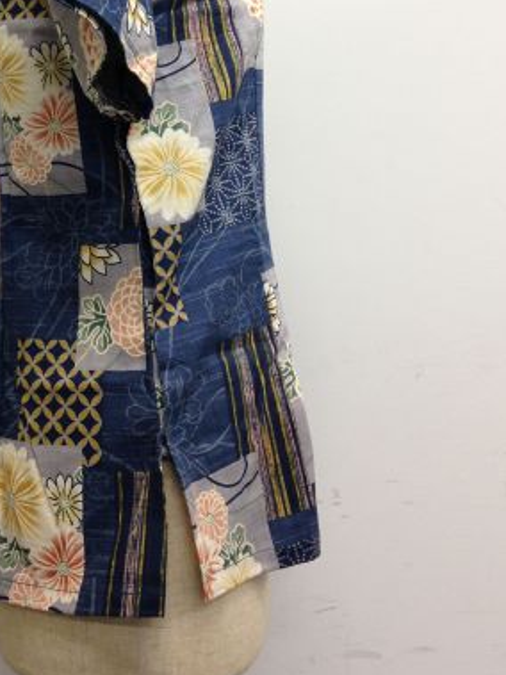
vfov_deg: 32.3
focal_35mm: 58
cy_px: 135
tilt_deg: +2.3
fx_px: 1131
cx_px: 117
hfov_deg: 24.9
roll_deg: +1.2
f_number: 2.4
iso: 50
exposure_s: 1/20
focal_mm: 4.12
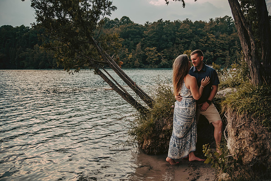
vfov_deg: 40.1
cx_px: 136
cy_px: 90
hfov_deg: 57.4
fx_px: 248
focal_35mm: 33
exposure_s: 1/1250
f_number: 2.8
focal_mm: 31
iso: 640
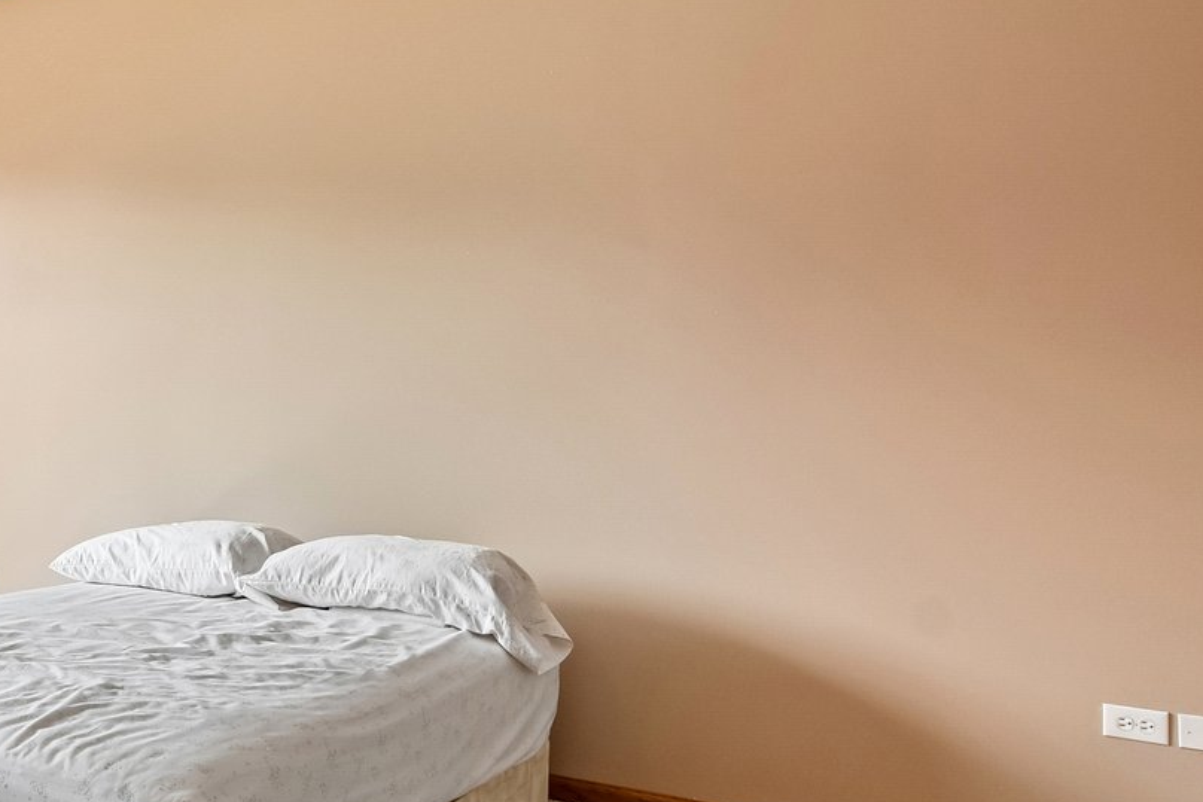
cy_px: 382
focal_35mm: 38
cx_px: 100
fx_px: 1270
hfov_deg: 45.5
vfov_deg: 35.1
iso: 400
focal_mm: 10
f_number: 8
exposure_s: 1/160
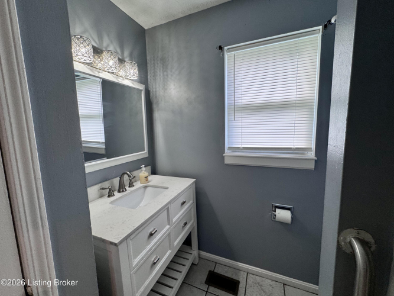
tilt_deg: -6.8
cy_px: 148
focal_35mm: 14
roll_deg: +1.0
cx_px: 197
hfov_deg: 102.1
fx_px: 159
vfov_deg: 85.7
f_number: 2.2
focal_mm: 2.22
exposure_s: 1/120
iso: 100
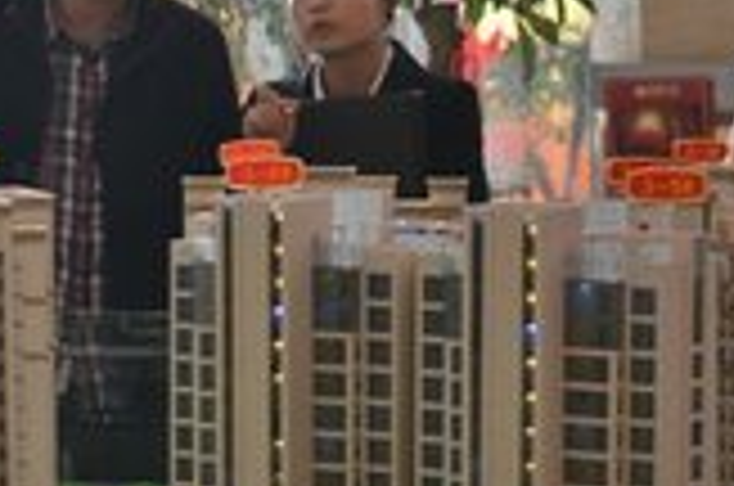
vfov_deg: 8.8
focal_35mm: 155
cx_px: 365
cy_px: 140
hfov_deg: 13.3
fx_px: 3154
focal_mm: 42
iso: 360
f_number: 5.6
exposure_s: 1/125
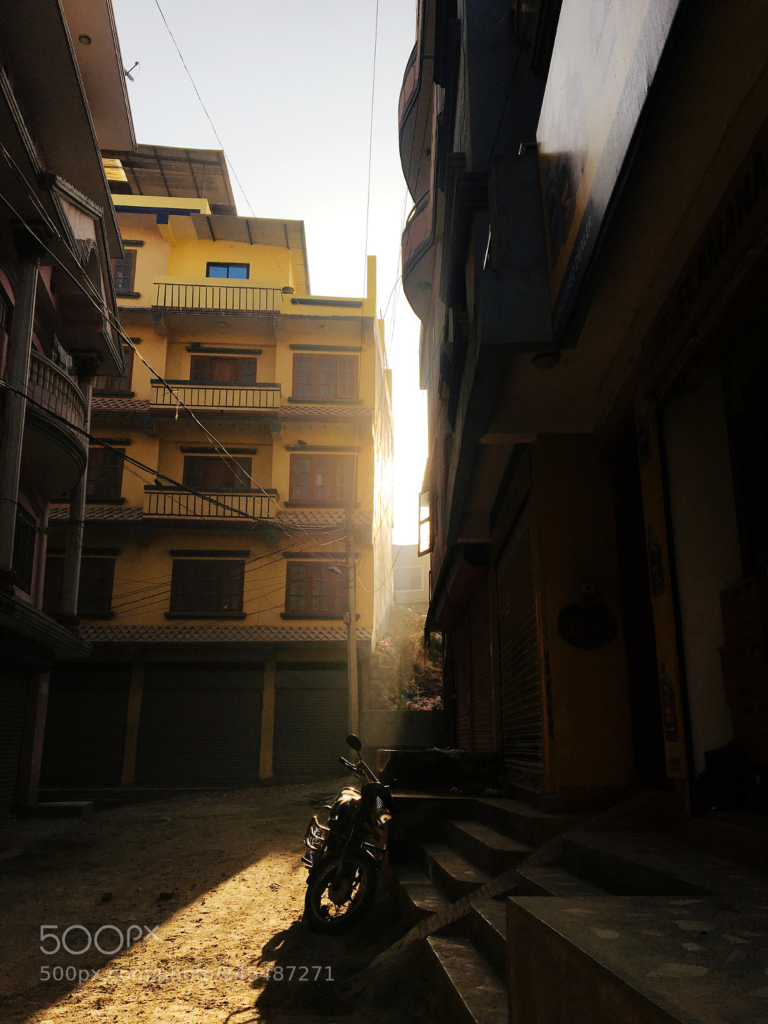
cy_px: 512
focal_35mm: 29
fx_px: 858
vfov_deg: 61.7
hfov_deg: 48.2
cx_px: 384
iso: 25
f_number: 2.2
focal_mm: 4.15
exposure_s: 1/1131
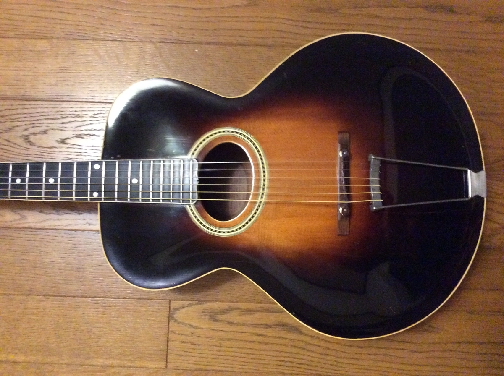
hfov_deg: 56.9
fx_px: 465
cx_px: 252
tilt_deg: -87.0
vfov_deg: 44.0
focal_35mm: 32
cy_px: 188
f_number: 2.4
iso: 640
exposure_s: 1/17
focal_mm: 3.3
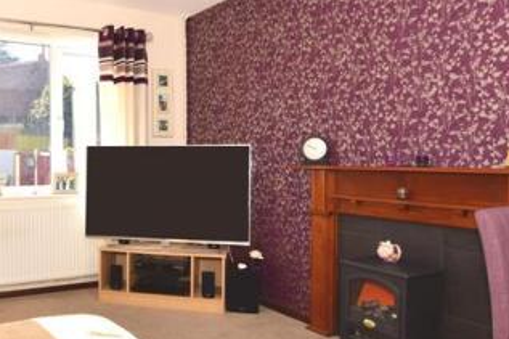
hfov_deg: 56.6
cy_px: 168
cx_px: 114
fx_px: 438
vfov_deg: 42.3
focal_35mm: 31
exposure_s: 1/200
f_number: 7.1
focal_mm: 10
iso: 200
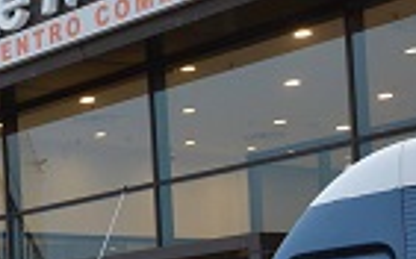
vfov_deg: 10.5
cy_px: 369
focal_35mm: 121
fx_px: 1370
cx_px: -198
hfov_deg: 15.9
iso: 400
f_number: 5.6
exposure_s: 1/125
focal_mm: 21
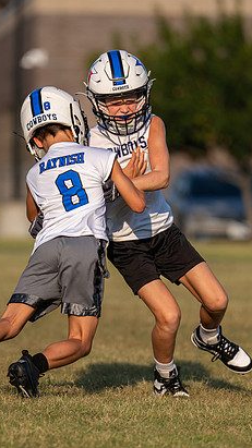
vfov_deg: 4.8
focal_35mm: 453
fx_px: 5385
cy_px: 264
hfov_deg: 2.7
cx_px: 63
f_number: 2.8
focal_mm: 200
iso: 100
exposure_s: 1/2500
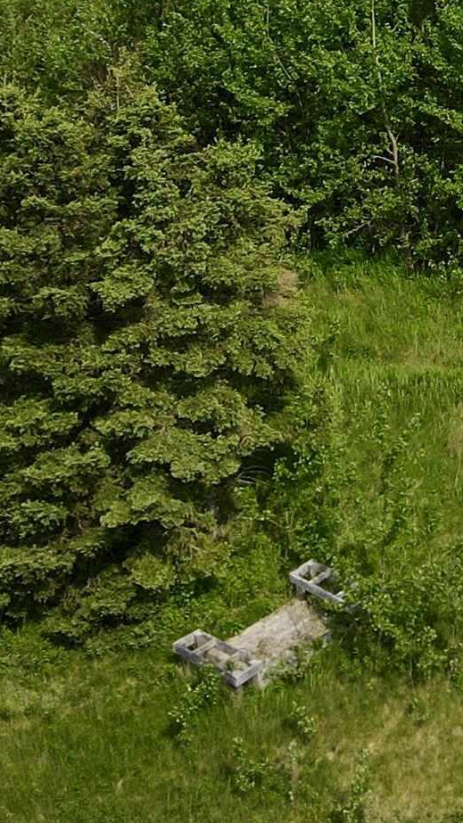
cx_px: 698
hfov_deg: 13.1
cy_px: -164
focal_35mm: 87
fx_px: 1899
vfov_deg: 22.5
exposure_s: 1/800
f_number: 2.8
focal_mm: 4.5
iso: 110
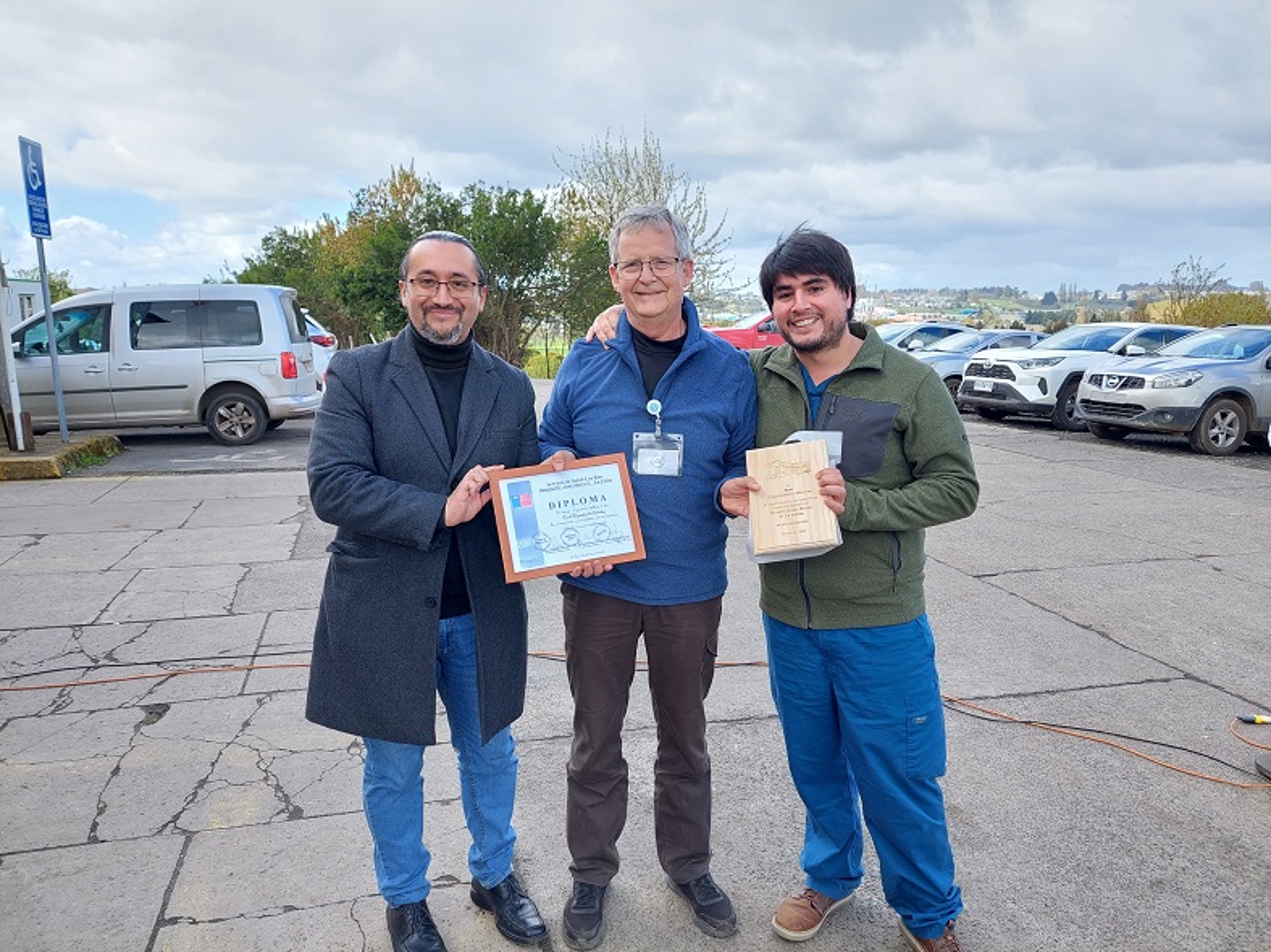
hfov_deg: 71.6
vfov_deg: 56.8
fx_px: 881
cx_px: 636
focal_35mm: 24
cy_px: 476
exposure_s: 1/333
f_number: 1.8
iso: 40
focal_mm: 5.23
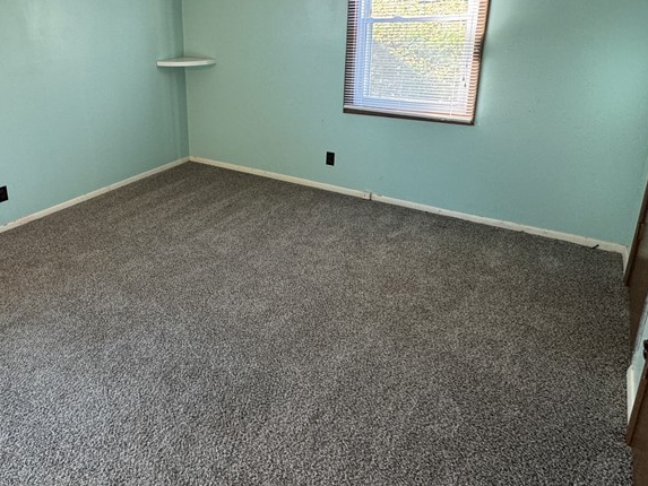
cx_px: 185
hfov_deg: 66.3
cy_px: 154
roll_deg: +2.8
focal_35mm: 25
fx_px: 468
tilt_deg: -16.3
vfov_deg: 53.6
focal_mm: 2.22
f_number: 2.2
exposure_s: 1/60
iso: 200
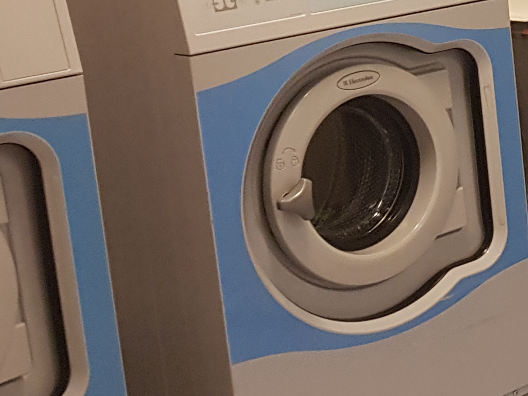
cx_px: 1048
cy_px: 47
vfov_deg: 13.8
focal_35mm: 106
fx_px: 1617
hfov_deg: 15.1
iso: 160
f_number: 1.7
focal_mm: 4.2
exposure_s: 1/33
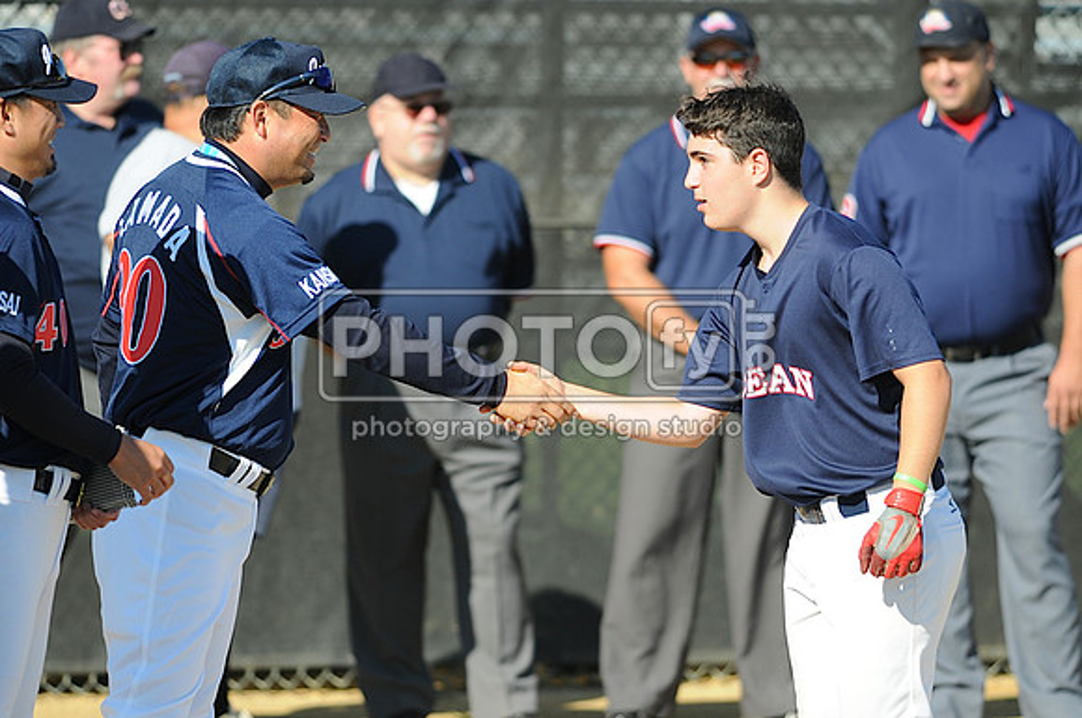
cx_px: 541
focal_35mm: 450
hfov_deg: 4.6
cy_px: 359
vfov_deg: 3.0
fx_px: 13506
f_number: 4
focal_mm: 300
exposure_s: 1/1000
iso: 200
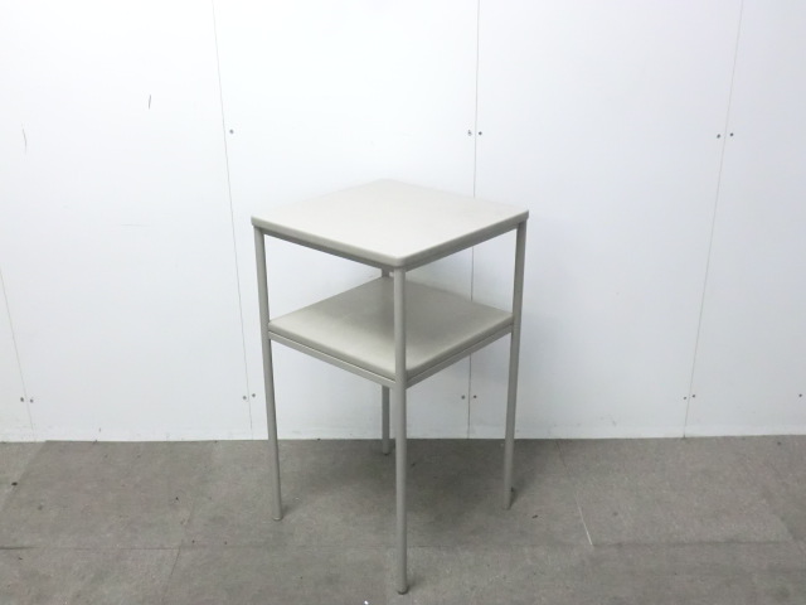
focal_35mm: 38
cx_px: 403
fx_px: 885
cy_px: 302
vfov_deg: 37.7
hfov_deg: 49.0
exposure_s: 1/30
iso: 800
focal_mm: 6.9
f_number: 3.9
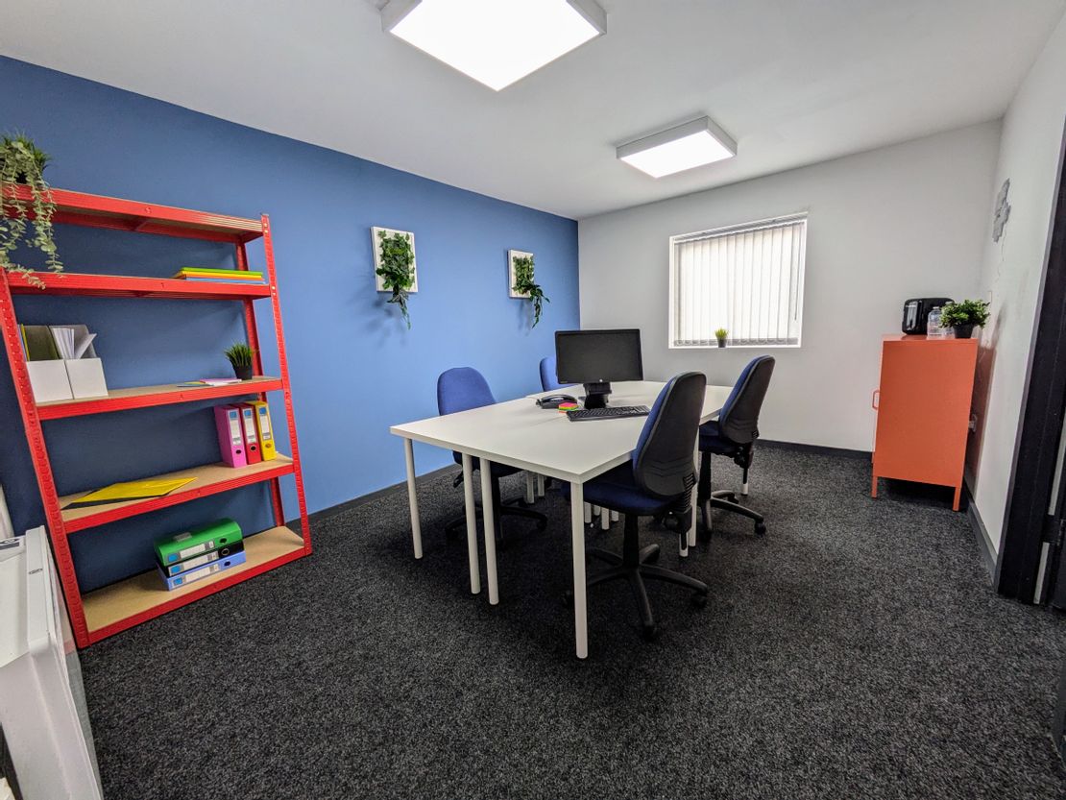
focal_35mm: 14
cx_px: 533
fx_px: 431
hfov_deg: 102.1
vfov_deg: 85.7
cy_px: 400
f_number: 2.2
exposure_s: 1/100
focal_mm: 1.83
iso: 66
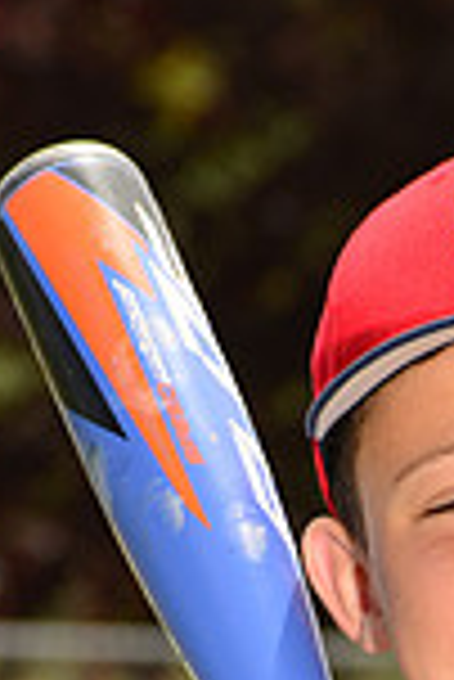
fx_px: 11569
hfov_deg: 2.2
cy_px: 1175
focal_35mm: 613
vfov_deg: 3.3
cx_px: 515
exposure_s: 1/200
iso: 125
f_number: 11
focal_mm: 160
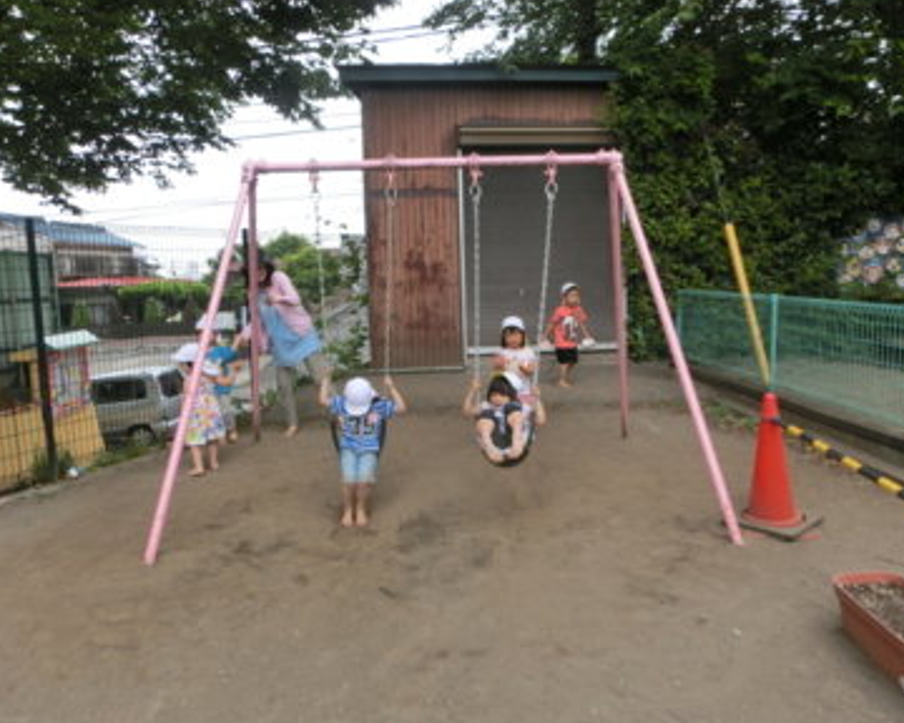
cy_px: 362
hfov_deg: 66.0
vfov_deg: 54.9
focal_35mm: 26
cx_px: 439
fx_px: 696
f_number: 3
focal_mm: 4.24
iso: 80
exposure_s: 1/400
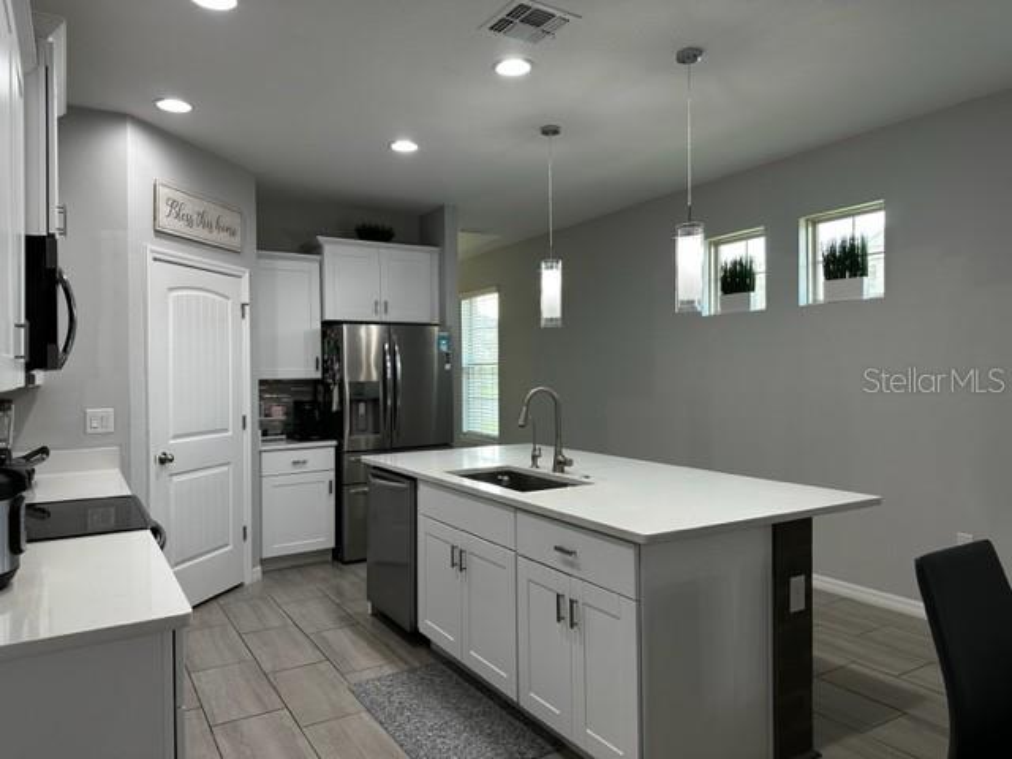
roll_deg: +0.8
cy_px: 380
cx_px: 506
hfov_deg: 71.6
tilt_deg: -1.2
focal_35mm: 24
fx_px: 702
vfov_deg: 56.8
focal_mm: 6.86
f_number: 1.78
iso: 125
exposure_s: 1/60
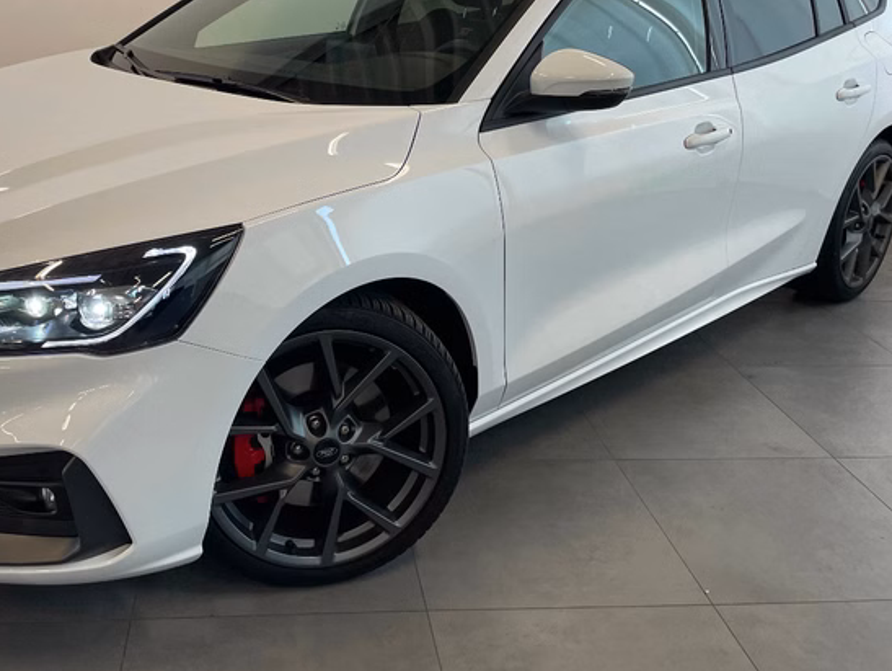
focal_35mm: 38
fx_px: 980
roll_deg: -0.9
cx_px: 323
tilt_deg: -16.2
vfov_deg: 37.3
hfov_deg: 48.4
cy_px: 222
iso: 80
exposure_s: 1/100
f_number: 1.6
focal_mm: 4.2
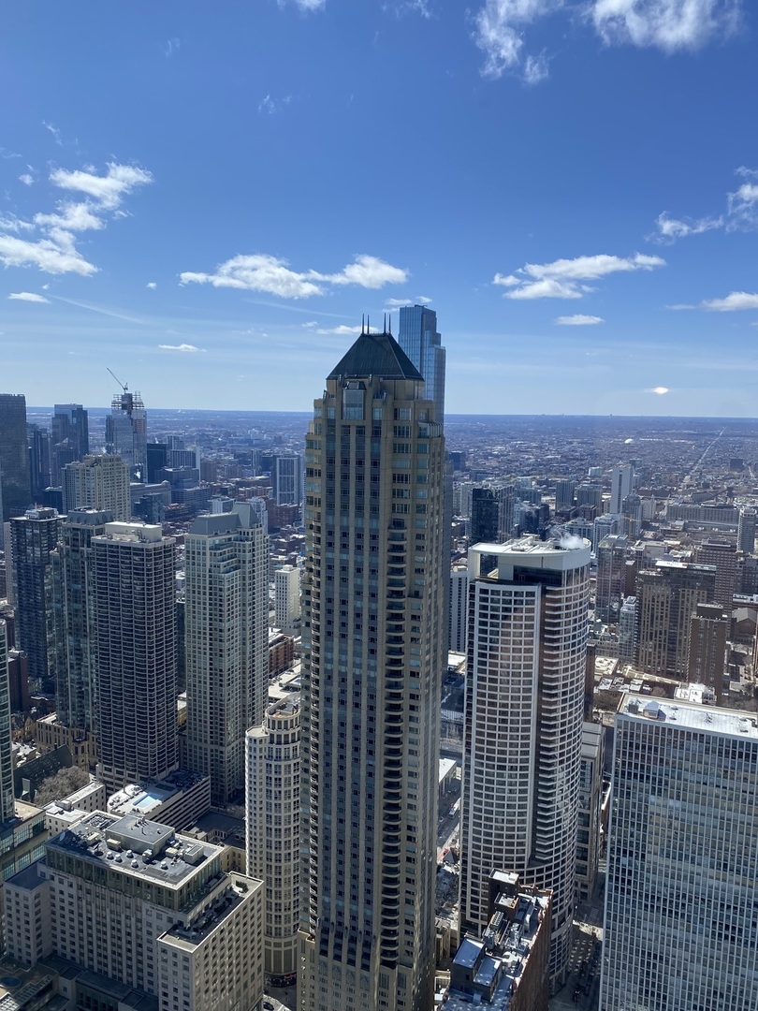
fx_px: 759
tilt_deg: -7.9
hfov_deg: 53.1
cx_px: 379
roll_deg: -1.0
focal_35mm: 26
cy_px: 506
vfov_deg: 67.3
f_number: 1.8
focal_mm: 4.25
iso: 32
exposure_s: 1/630
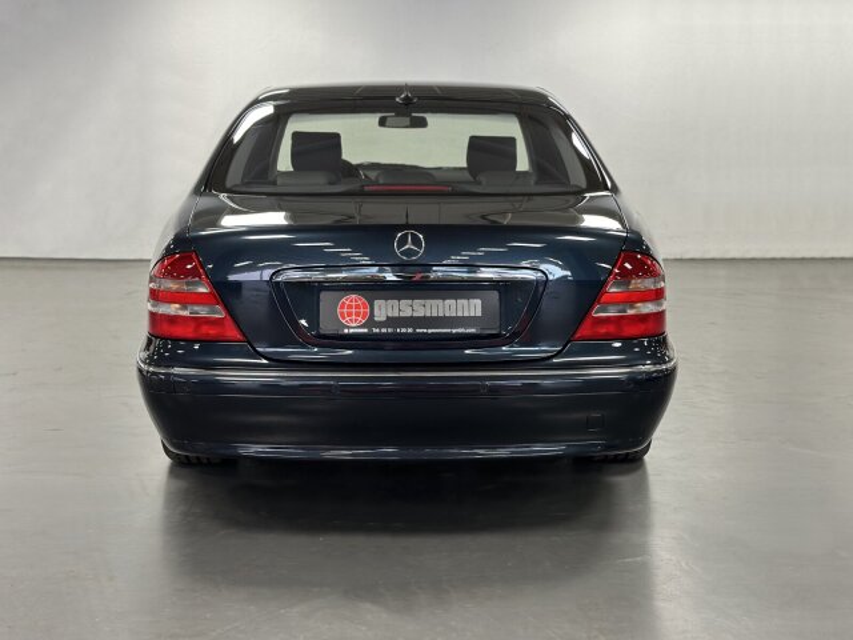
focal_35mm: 48
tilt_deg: -10.5
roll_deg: +0.1
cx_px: 426
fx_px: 1183
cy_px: 320
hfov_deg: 39.7
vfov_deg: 30.3
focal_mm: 6.86
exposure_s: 1/60
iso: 160
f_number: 1.78
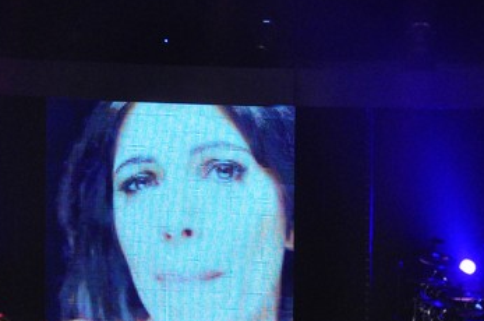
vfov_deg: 3.7
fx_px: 4979
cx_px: 158
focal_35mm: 371
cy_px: 124
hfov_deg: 5.6
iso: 1600
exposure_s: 1/90
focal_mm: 80
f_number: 5
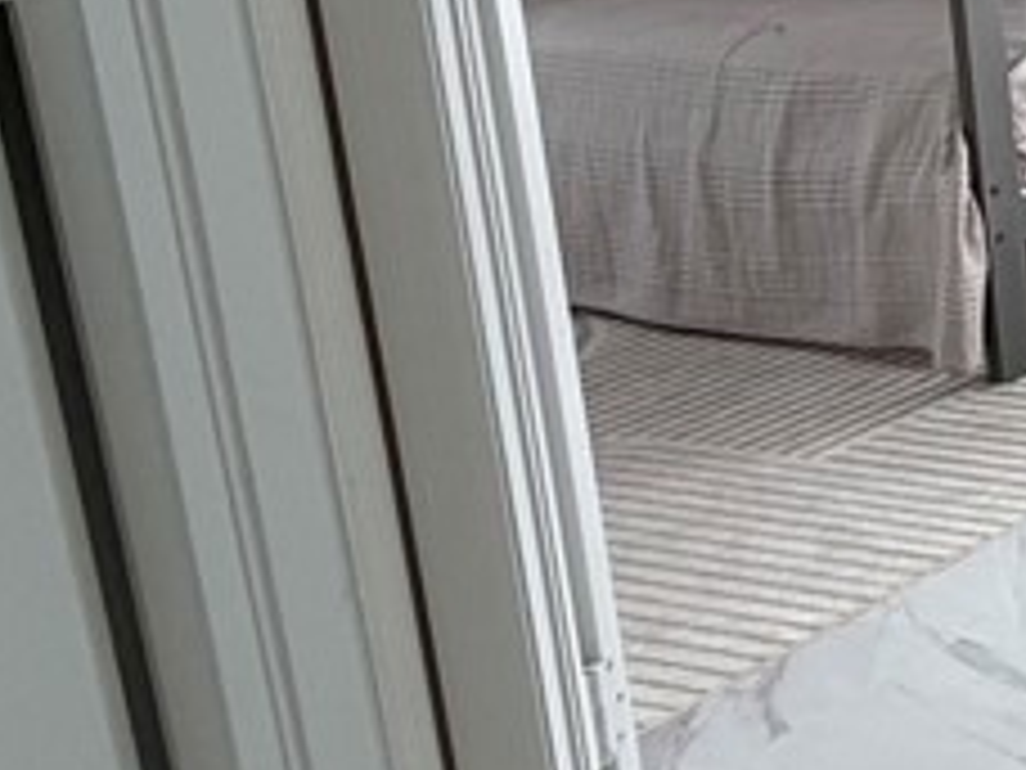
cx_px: 1984
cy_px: 108
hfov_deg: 19.6
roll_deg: -0.3
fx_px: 1867
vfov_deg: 22.8
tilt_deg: -12.3
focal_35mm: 63
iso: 80
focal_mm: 2.22
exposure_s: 1/120
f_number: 2.2
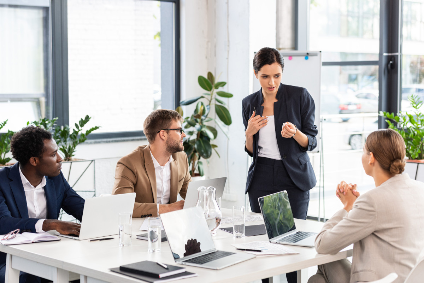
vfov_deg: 19.5
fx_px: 825
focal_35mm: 70
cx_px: 212
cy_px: 142
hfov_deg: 28.8
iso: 320
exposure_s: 1/200
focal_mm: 70
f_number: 3.5
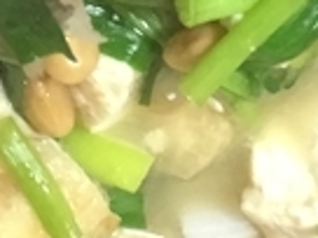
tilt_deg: -58.8
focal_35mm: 218
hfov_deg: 9.1
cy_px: -128
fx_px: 2003
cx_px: 56
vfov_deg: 6.7
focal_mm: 4.15
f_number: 2.2
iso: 250
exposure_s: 1/15
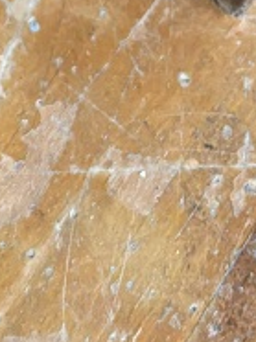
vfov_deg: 9.4
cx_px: -114
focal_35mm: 168
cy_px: -660
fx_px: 1660
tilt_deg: -45.2
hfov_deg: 8.6
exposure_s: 1/60
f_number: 1.6
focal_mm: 5.96
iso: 250
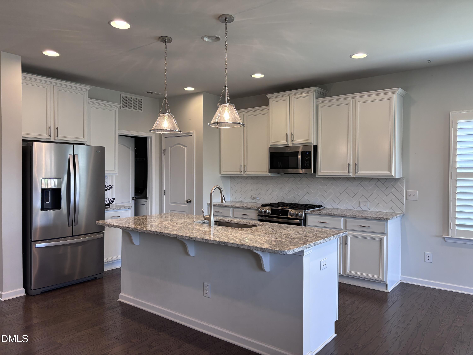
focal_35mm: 26
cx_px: 236
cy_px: 178
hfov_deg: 67.3
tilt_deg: -0.8
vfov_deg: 53.1
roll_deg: -0.4
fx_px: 355
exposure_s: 1/120
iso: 100
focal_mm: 5.96
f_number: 1.6
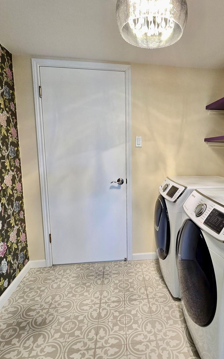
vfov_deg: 88.0
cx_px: 150
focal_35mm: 19
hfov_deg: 60.7
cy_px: 181
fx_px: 186
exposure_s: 1/60
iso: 125
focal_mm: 2.2
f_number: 2.2
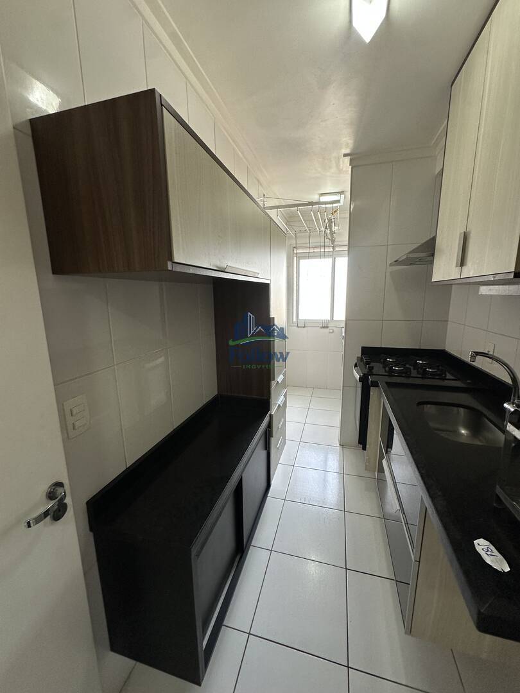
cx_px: 260
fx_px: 280
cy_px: 346
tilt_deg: -10.0
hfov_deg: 85.7
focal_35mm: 14
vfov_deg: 102.1
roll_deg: +0.5
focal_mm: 2.22
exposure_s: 1/120
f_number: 2.2
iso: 125
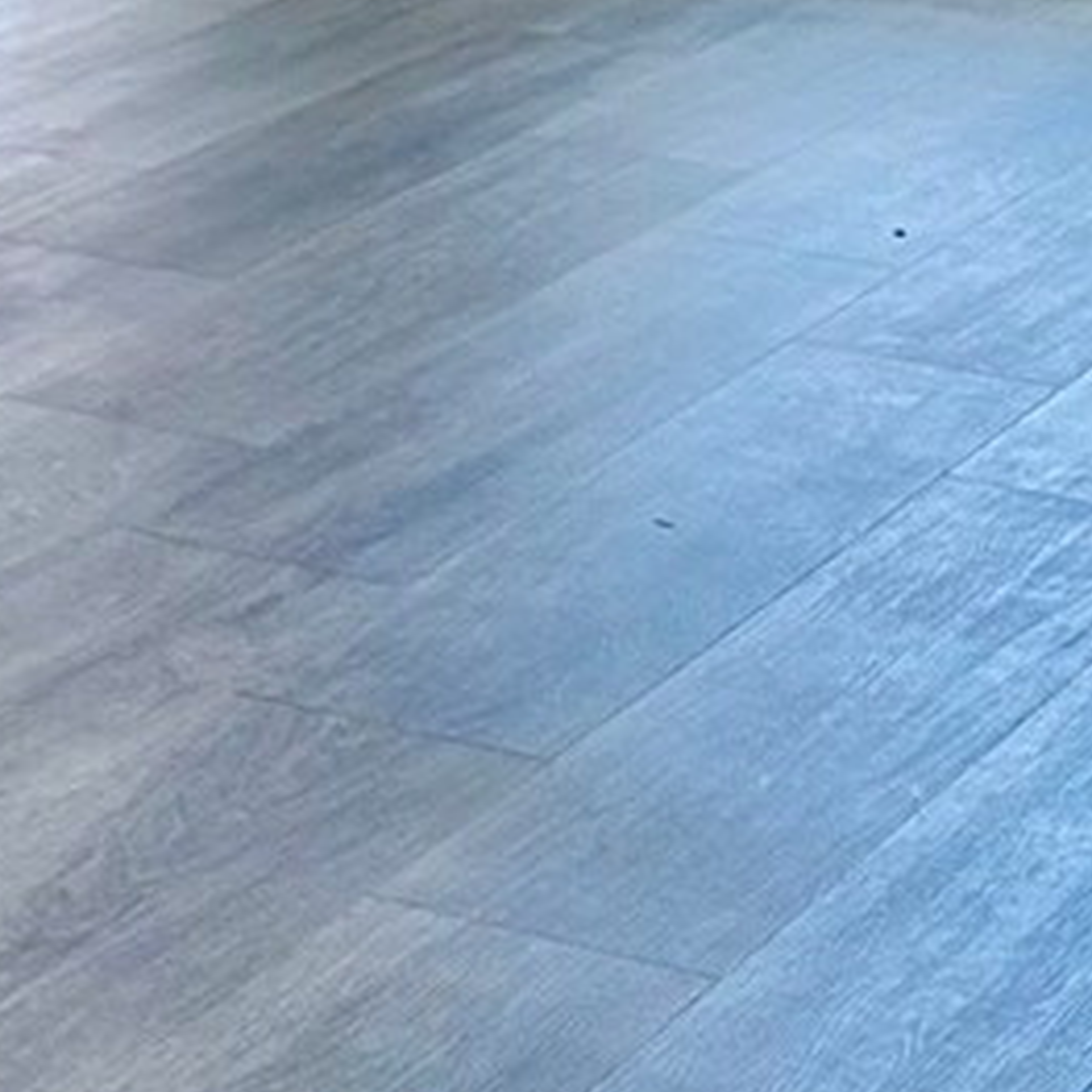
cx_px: -2587
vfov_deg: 9.7
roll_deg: -0.3
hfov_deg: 8.3
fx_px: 5889
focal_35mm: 165
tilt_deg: +0.4
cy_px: -1237
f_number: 1.78
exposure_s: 1/130
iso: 100
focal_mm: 6.86
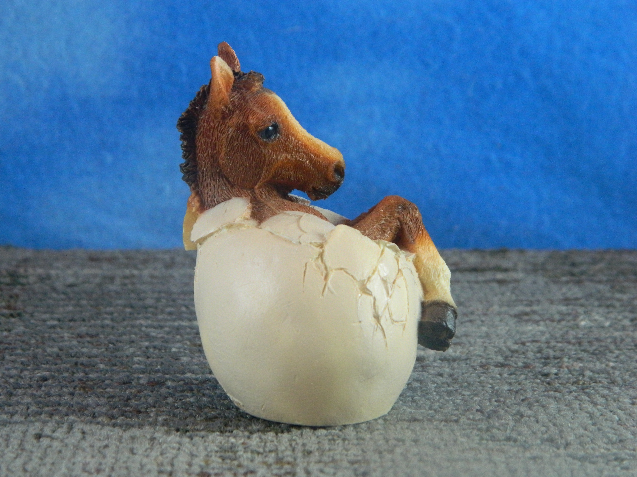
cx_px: 318
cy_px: 238
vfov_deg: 14.4
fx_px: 1895
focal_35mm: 103
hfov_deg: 19.1
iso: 400
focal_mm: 18.6
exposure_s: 1/25
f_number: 4.5
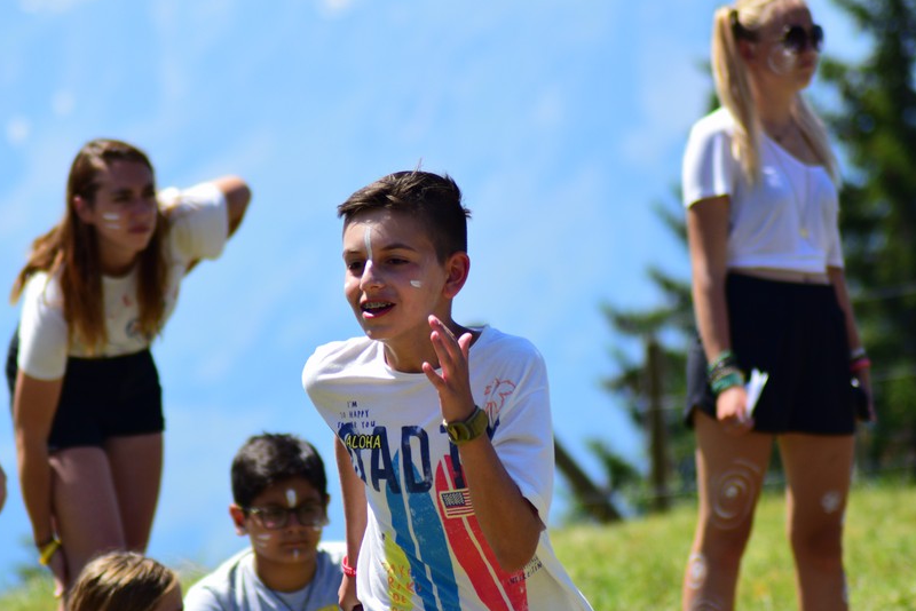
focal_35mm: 317
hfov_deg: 6.5
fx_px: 8059
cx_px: 465
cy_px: 363
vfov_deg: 4.3
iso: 250
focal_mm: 165
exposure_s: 1/1250
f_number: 4.5
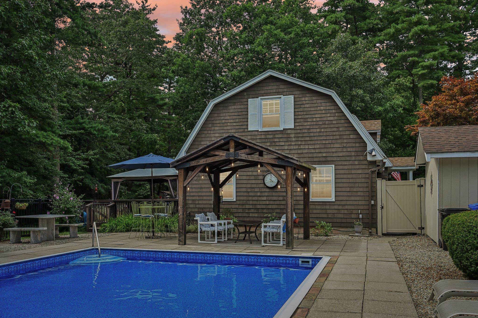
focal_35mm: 30
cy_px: 159
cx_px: 239
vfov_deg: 43.6
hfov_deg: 61.9
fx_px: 398
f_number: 8
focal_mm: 30
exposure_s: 1/200
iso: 400
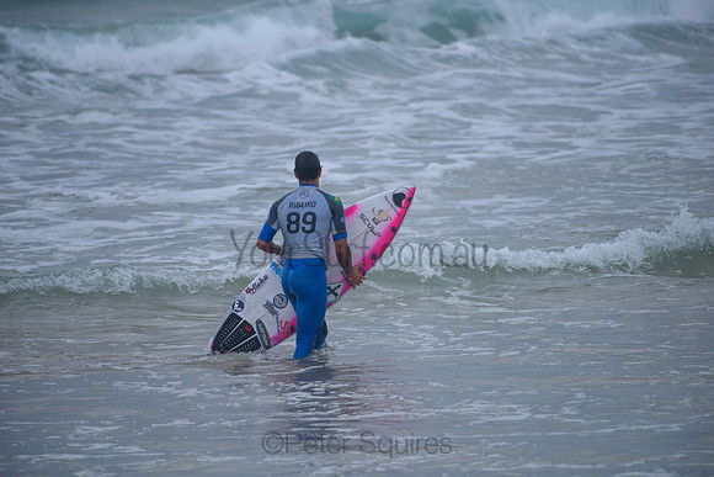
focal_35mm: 500
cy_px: 238
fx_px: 9919
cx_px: 357
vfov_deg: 2.8
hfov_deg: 4.1
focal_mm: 500
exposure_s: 1/2000
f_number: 5.6
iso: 450
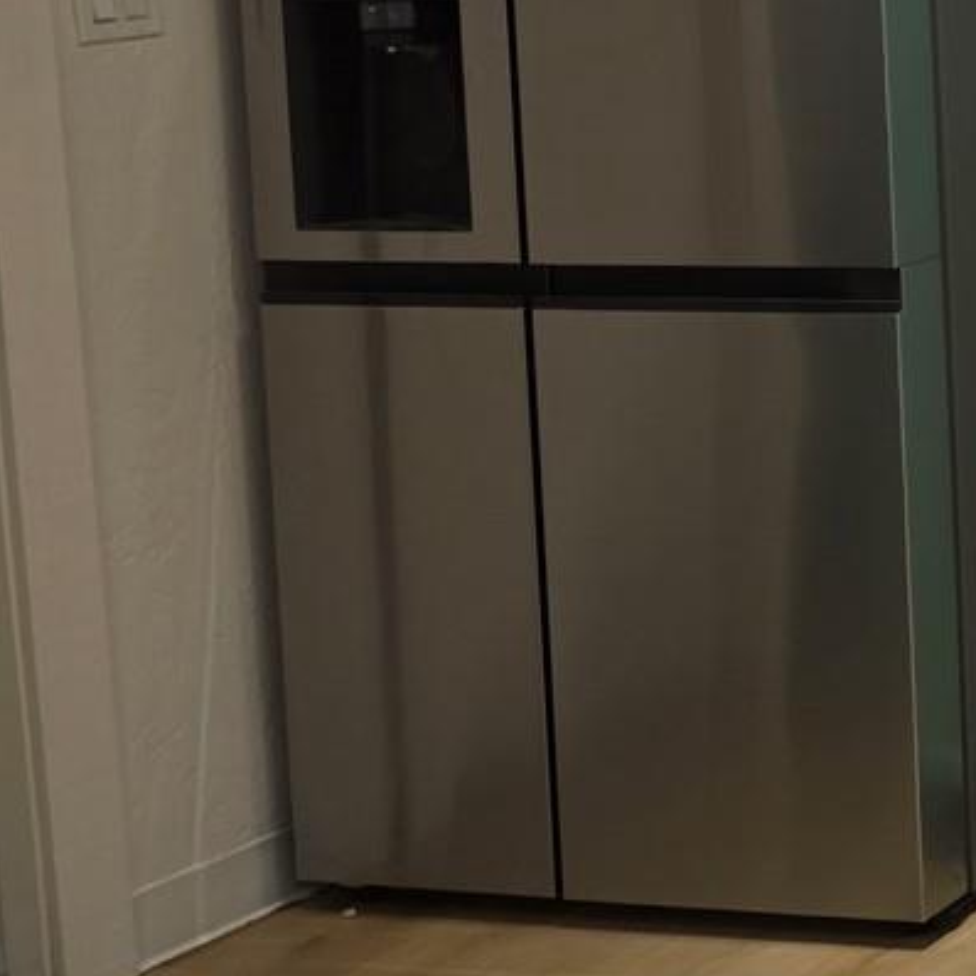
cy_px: 93
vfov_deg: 20.7
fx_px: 2616
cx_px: 1922
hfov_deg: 16.4
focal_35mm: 82
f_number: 1.7
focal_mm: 6.3
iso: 400
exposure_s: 1/120
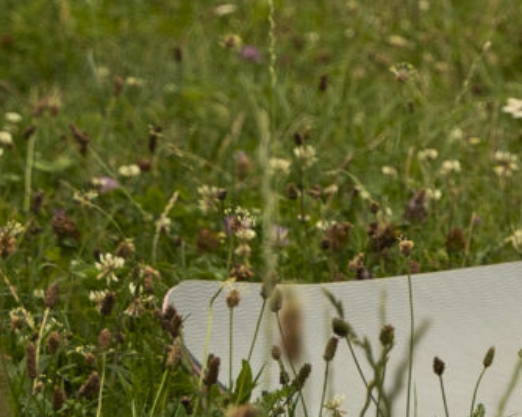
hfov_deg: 5.2
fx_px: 5328
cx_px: 1730
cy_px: -344
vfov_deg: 4.4
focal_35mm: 345
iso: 200
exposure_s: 1/500
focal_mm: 48
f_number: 4
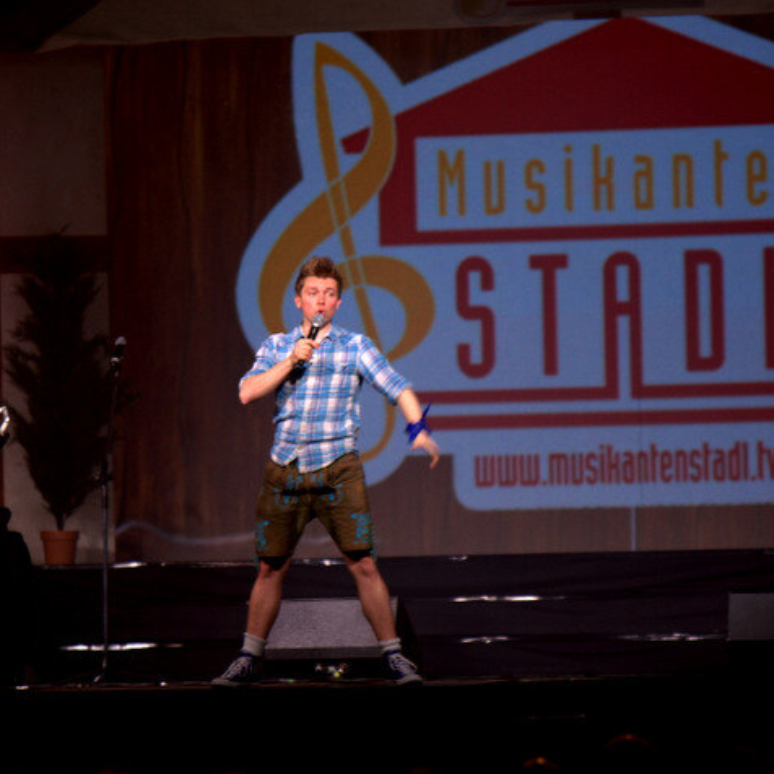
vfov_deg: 4.6
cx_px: 353
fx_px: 9739
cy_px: 386
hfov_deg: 4.6
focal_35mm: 385
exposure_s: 1/60
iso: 180
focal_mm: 200
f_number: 2.8
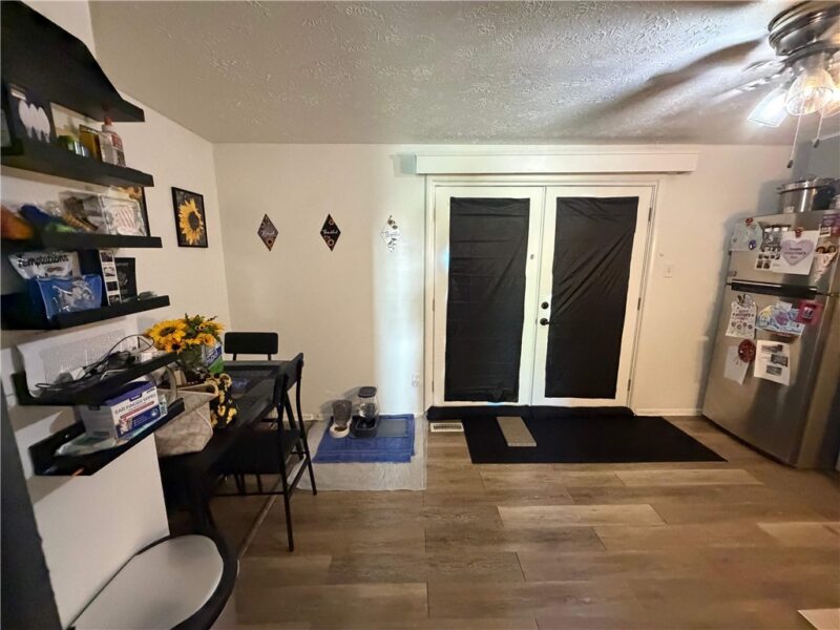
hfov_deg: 102.1
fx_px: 340
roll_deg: -0.6
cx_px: 420
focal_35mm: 14
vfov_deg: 85.7
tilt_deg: -10.3
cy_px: 315
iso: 1000
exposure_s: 1/60
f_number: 2.2
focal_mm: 2.22
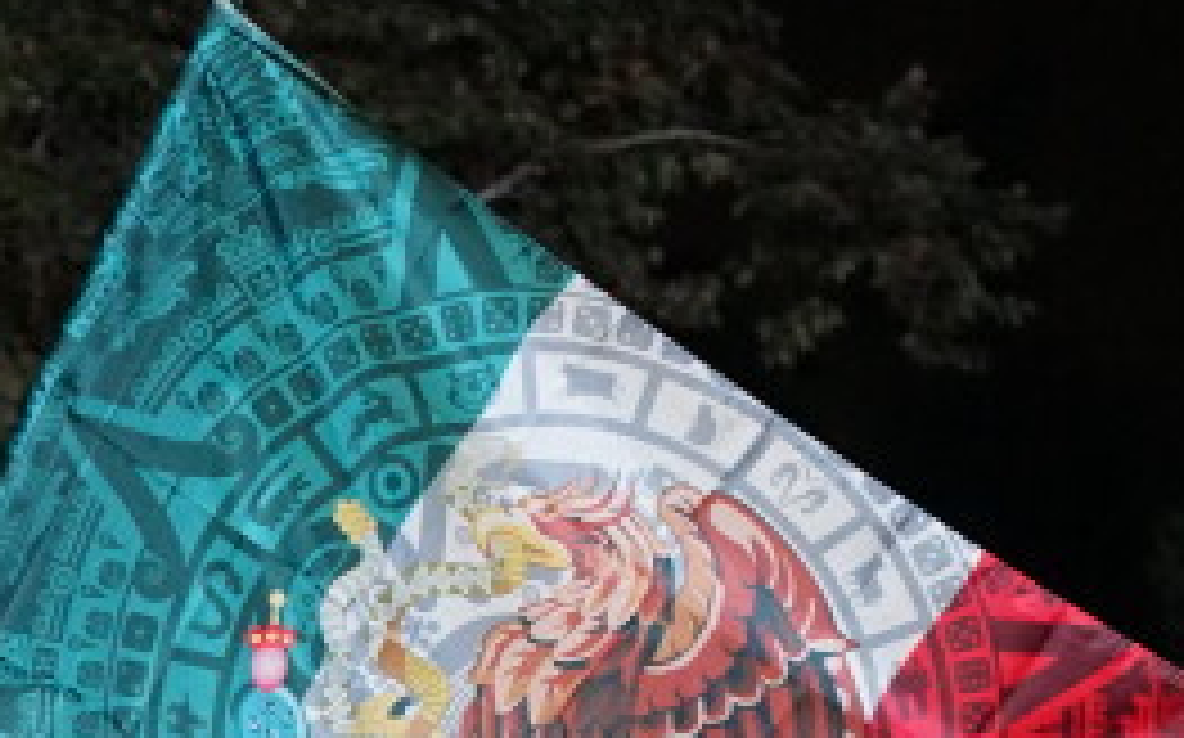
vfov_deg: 9.9
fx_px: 4160
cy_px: 1017
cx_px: 405
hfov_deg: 16.2
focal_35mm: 129
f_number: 4.5
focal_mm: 42
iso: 6400
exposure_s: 1/160
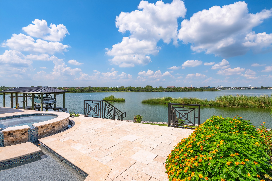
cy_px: 90
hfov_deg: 96.8
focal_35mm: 16
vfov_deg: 73.7
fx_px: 121
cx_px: 136
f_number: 13
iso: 125
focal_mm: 16
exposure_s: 1/200
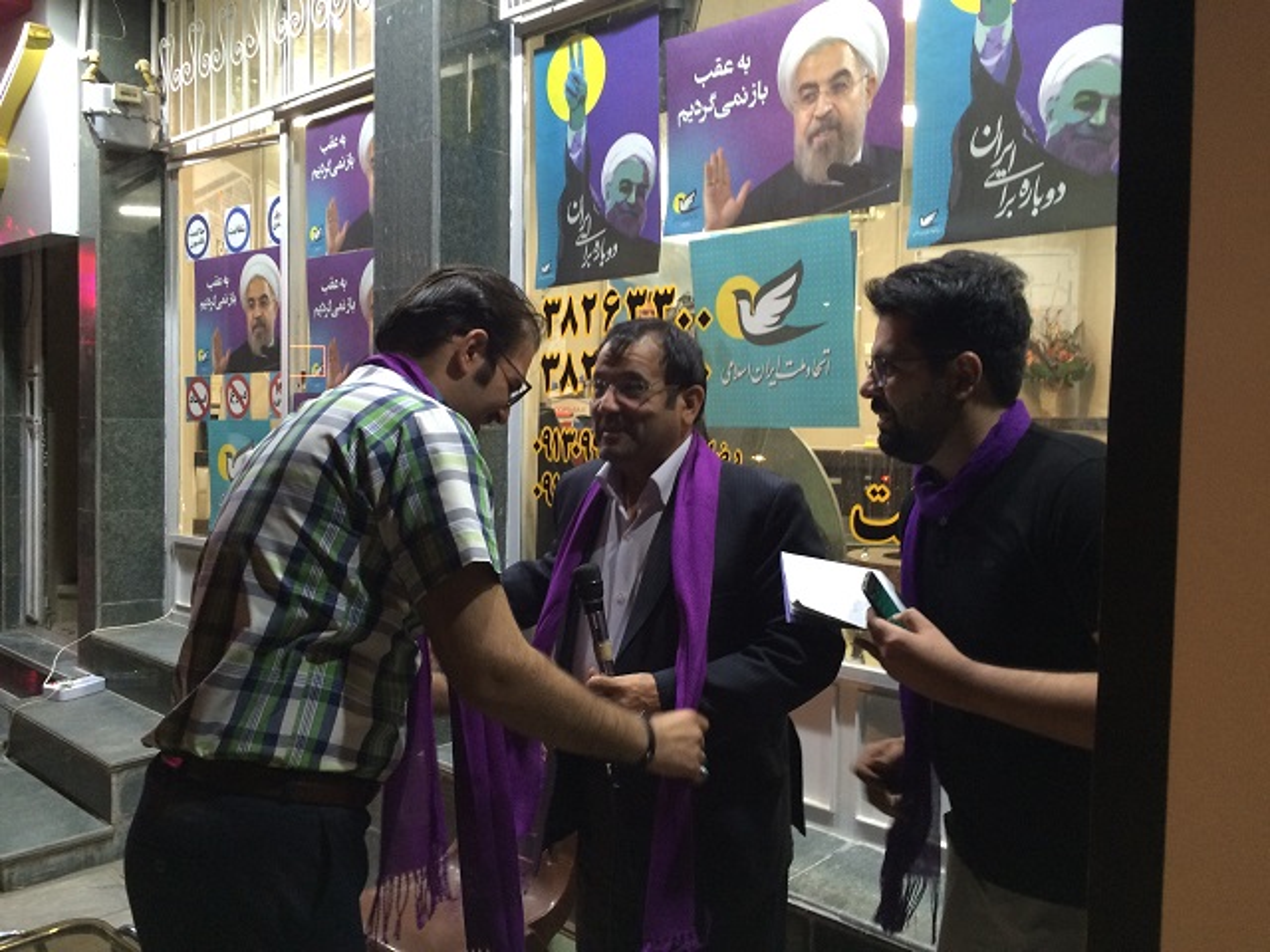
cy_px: 476
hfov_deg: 61.7
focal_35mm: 29
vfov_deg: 48.2
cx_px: 635
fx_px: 1064
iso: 160
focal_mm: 4.15
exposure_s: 1/33
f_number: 2.2
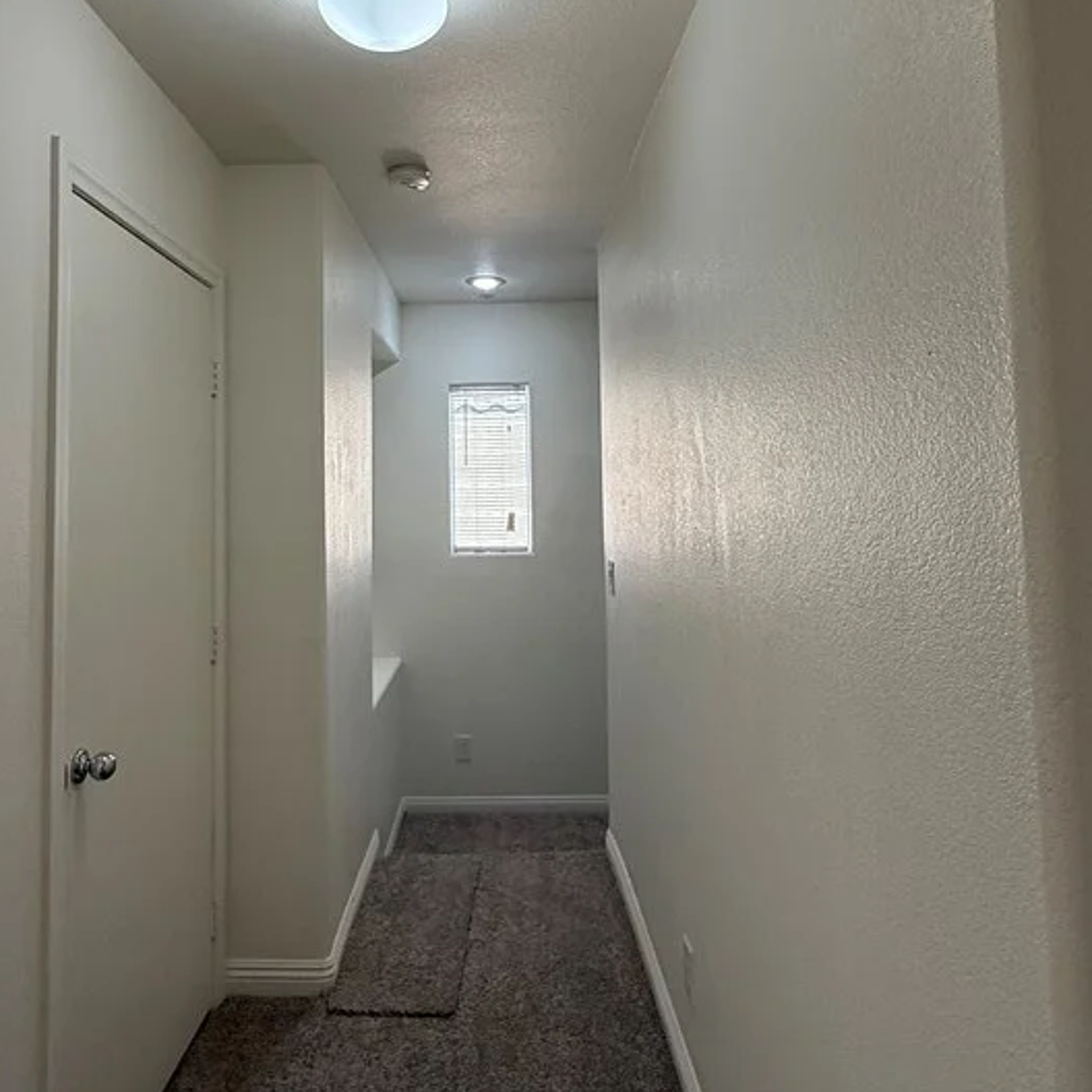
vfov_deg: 64.6
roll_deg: +0.8
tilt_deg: +3.7
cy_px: 451
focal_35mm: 24
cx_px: 474
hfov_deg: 64.8
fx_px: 857
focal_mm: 2.22
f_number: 2.2
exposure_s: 1/120
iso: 125
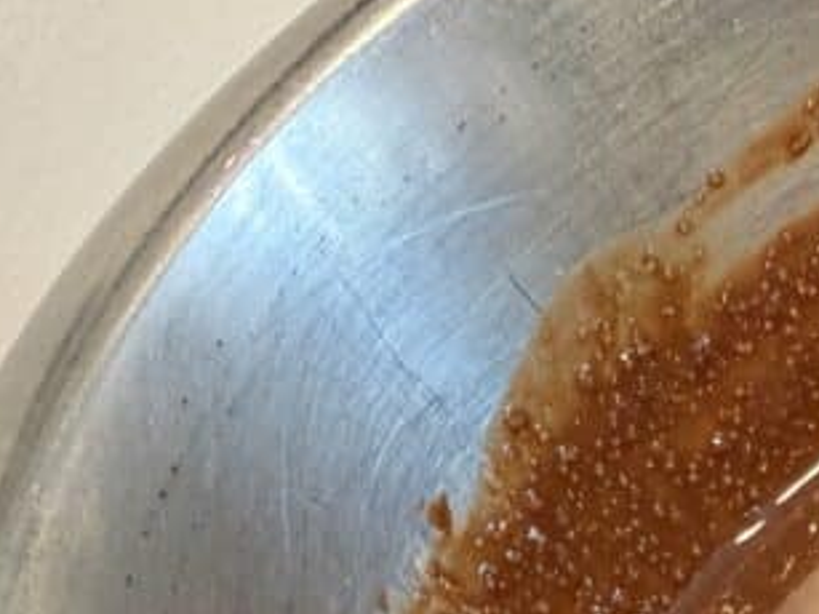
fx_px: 1892
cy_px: 958
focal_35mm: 80
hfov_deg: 21.4
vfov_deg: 16.5
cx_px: 1150
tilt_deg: -59.5
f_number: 2.2
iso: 500
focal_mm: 2.22
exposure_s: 1/51
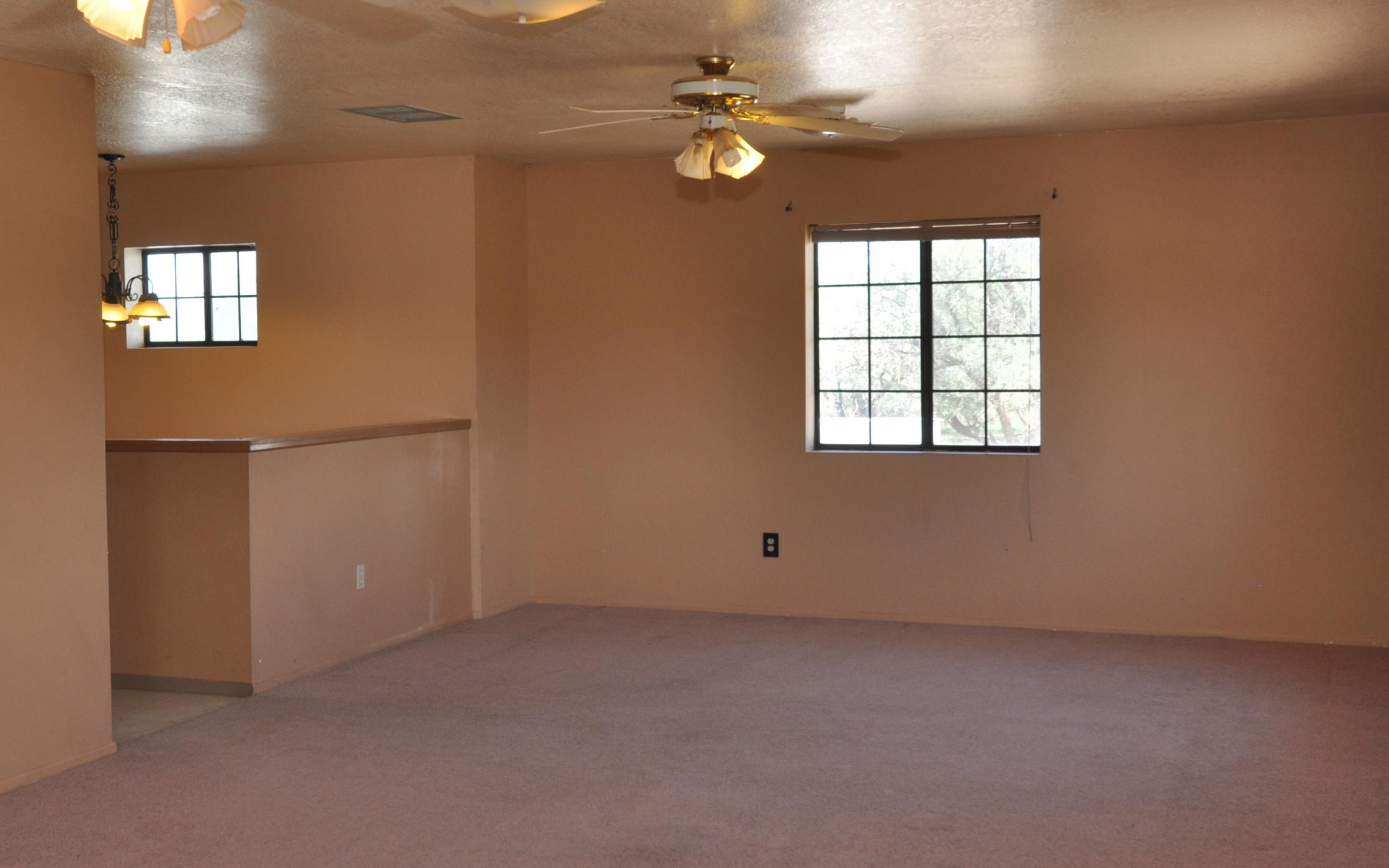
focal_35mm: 45
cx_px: 569
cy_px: 414
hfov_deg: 44.2
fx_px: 1704
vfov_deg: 28.6
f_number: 5.6
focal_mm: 22
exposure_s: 1/125
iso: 320
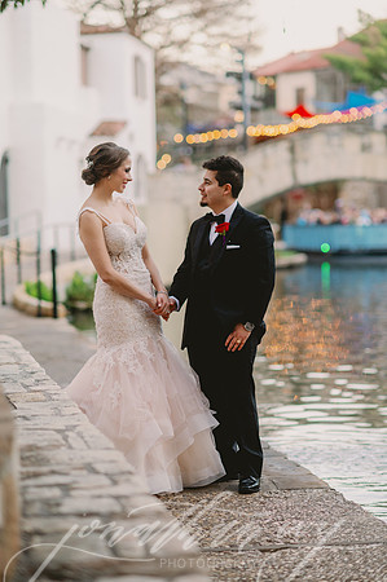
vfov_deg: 23.9
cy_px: 291
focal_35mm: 85
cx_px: 194
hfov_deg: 16.0
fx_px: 1374
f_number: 2
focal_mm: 85
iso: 500
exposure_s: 1/500
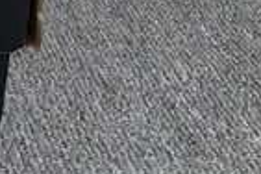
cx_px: -285
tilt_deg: -16.9
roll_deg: -1.3
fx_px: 1058
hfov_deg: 12.2
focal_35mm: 146
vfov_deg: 9.0
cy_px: -128
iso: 25
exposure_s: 1/762
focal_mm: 3.3
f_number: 2.4
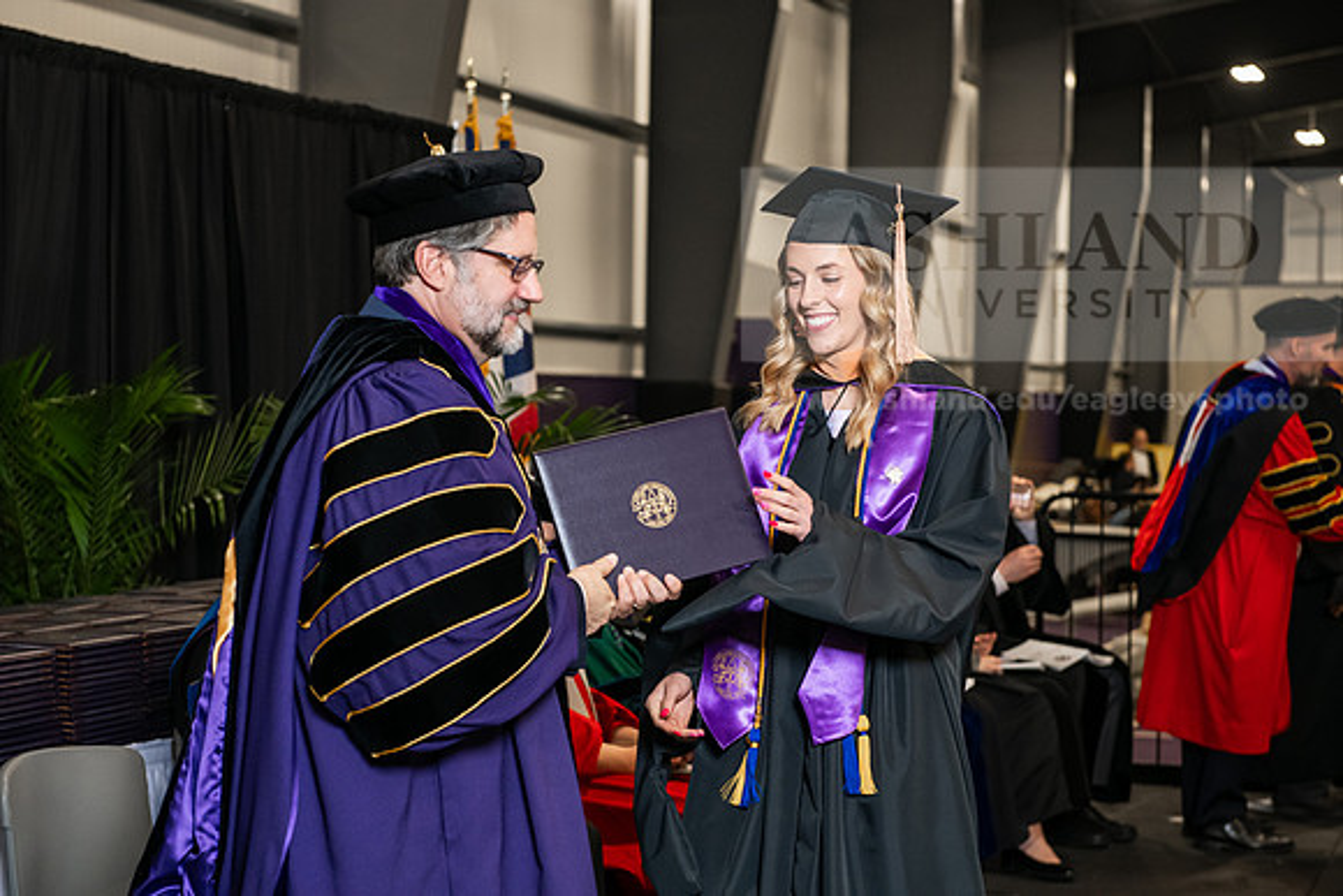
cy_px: 448
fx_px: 2612
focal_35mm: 70
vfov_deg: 19.5
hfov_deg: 28.8
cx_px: 672
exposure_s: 1/200
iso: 2000
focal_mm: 70
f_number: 5
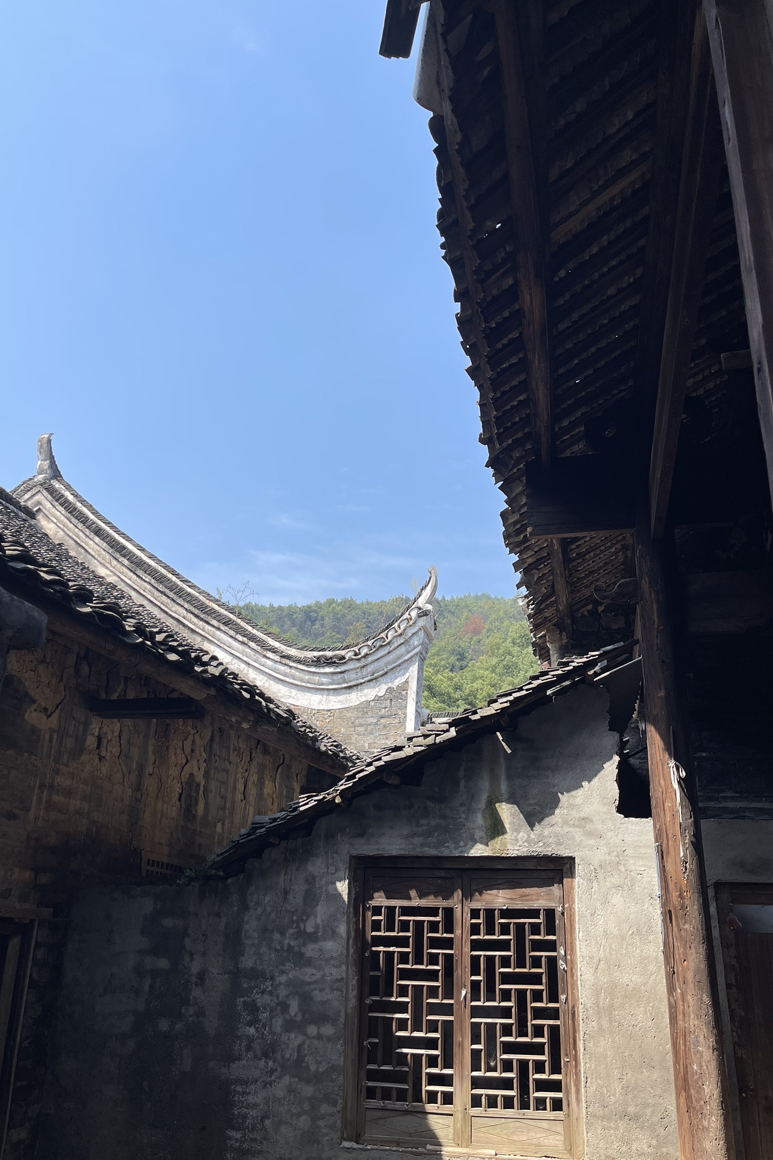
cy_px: 591
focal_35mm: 28
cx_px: 407
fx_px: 902
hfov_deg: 46.4
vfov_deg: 65.5
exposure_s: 1/2247
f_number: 1.6
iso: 32
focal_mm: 5.1
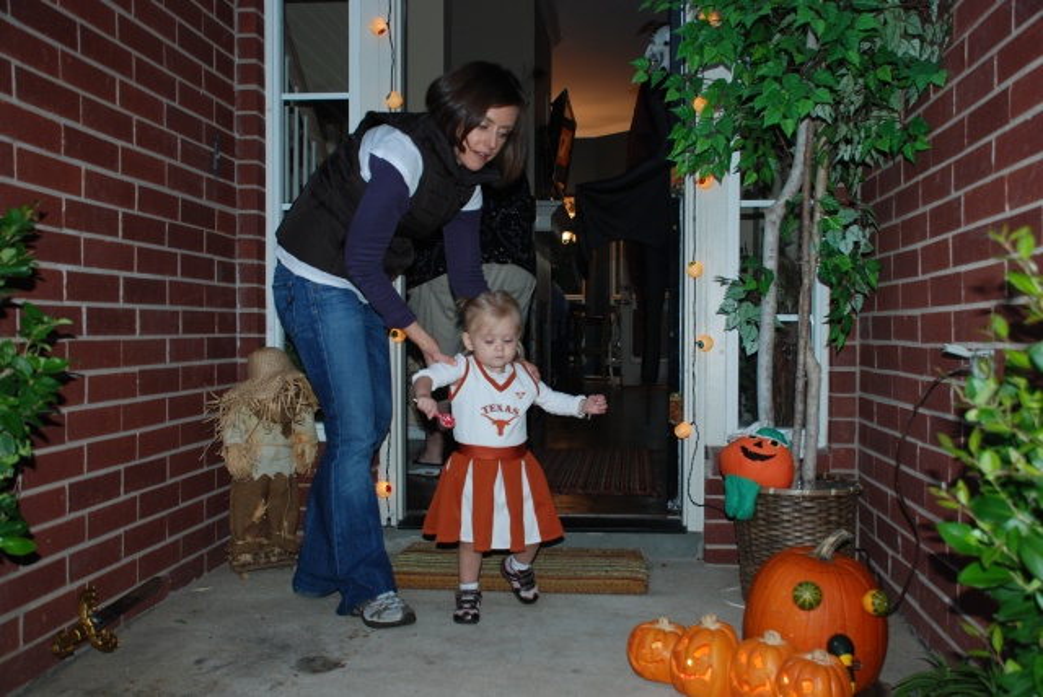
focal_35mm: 36
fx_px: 1044
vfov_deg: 36.9
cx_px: 522
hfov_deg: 53.1
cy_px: 348
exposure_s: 1/60
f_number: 4
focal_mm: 24
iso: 200
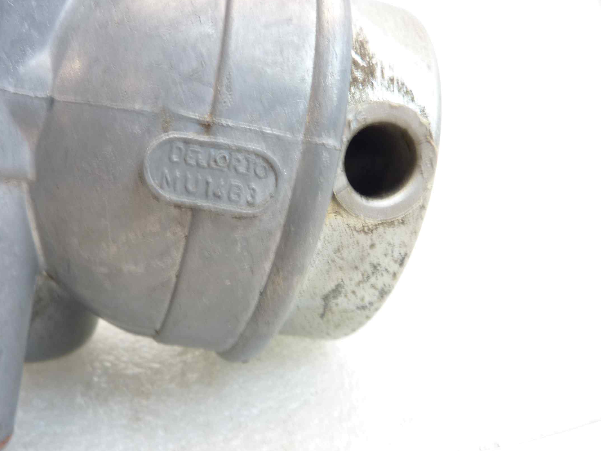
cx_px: 242
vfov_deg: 46.8
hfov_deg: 59.5
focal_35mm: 30
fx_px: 521
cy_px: 222
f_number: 3.3
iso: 80
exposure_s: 1/8
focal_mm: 4.1
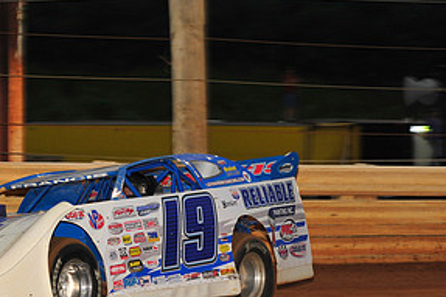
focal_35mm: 253
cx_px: 101
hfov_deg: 8.1
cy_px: 211
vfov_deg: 5.4
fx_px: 3132
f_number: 6.3
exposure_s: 1/320
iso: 800
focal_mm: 125
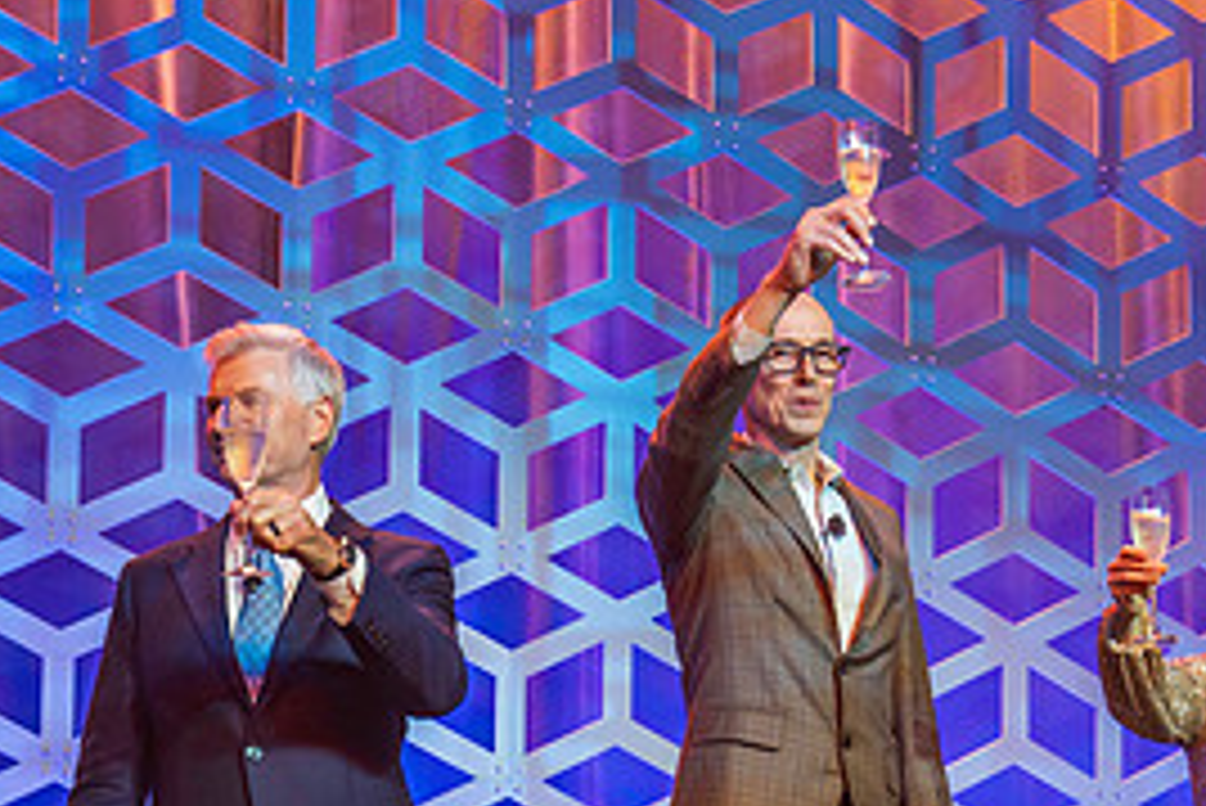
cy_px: 833
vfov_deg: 13.8
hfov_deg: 20.8
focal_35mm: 98
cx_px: 545
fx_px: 3285
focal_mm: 40
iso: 1250
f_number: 4.5
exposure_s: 1/200
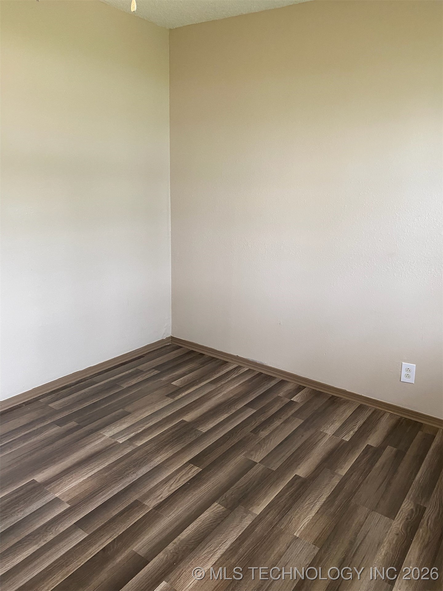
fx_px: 444
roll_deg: -2.2
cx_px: 222
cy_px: 296
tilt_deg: -14.9
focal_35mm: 26
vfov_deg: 67.3
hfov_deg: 53.1
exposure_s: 1/60
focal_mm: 4.25
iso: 200
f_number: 1.8
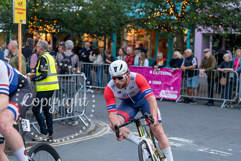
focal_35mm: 70
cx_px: 120
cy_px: 80
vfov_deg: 19.5
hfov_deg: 28.8
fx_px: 469
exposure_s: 1/800
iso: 2000
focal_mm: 70
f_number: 3.5
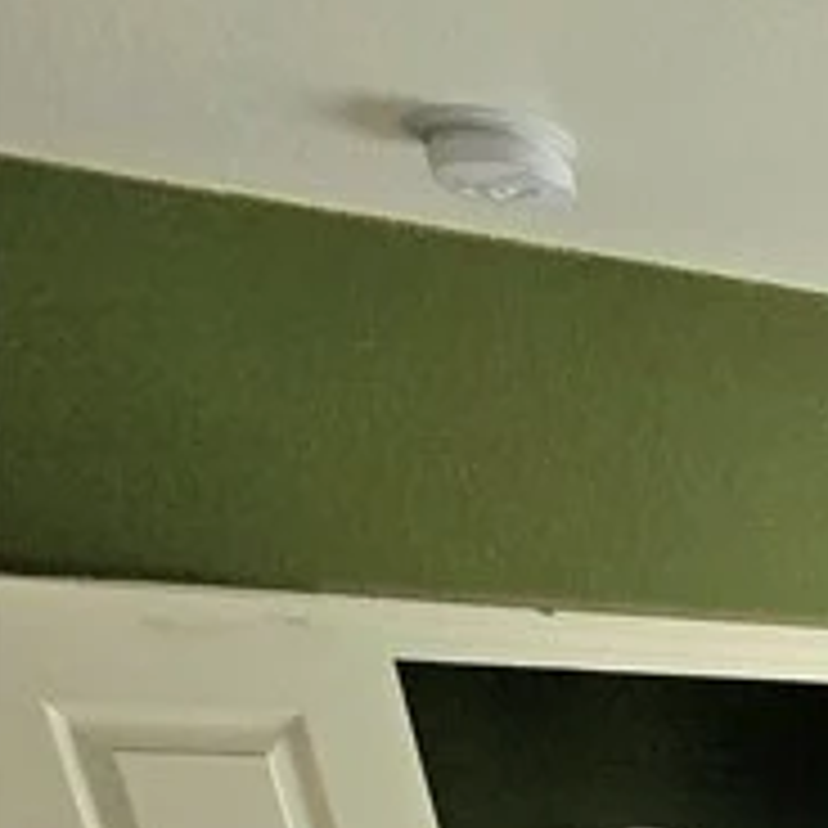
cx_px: 1714
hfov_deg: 17.6
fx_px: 1732
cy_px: 1796
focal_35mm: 64
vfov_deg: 16.8
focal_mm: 2.2
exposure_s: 1/370
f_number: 2.2
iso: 125
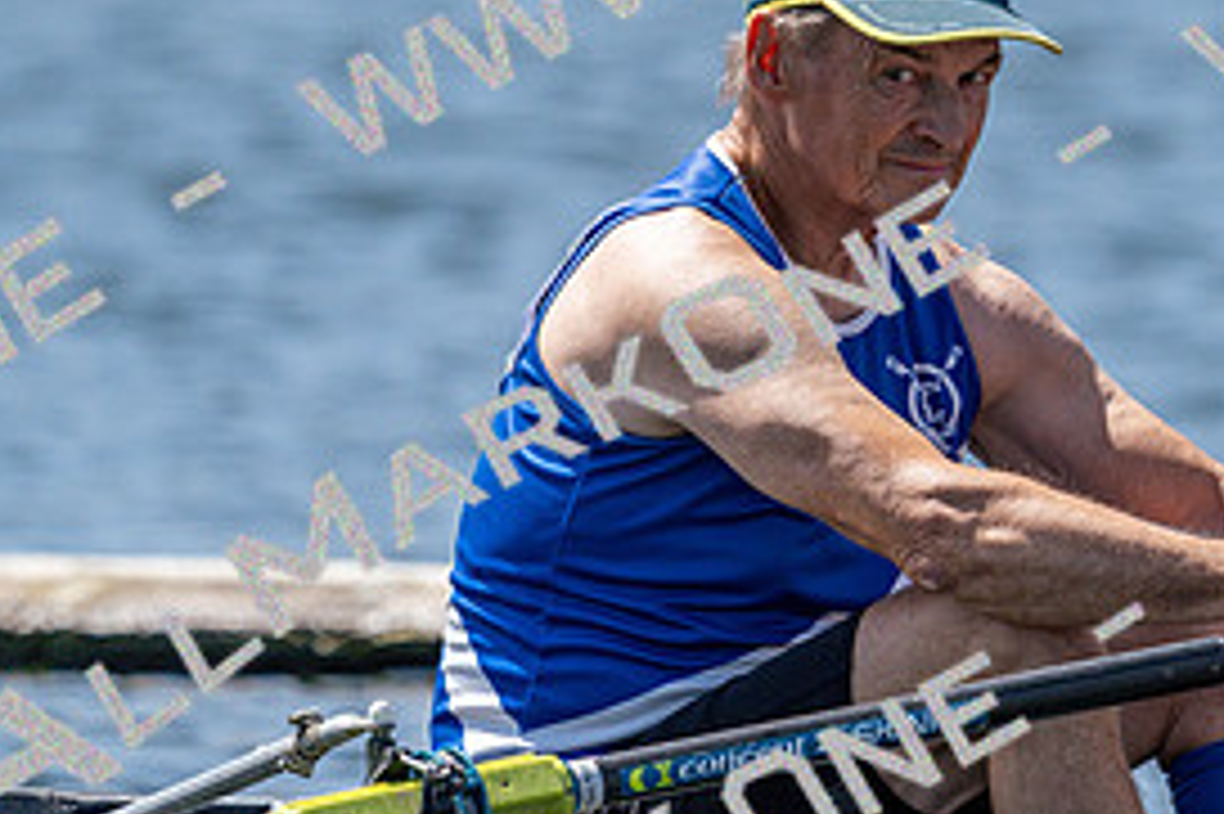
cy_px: 169
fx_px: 29289
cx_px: 855
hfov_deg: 2.4
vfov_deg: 1.6
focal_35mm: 862
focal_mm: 404
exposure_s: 1/2000
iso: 320
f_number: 6.3
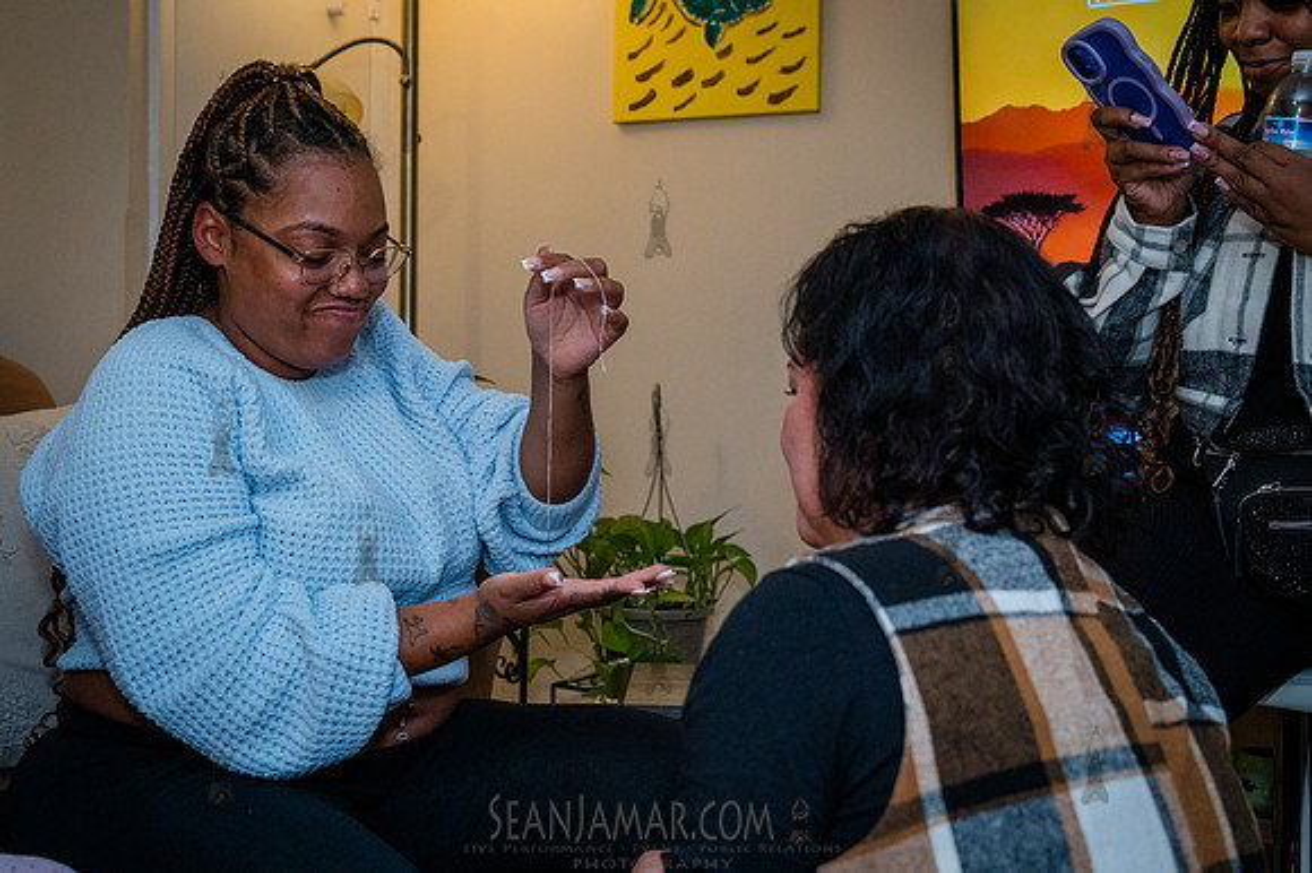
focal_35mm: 40
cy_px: 436
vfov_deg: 33.2
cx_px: 656
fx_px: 1464
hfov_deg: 48.3
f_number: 4.5
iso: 6400
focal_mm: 38
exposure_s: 1/500
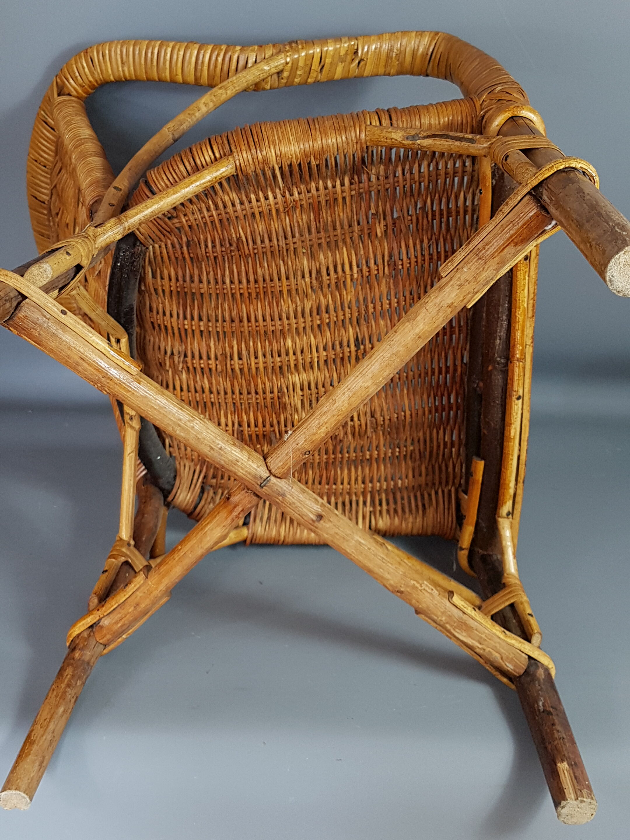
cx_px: 315
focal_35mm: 26
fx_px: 631
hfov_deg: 53.1
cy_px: 420
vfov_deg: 67.3
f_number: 1.7
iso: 100
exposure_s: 1/100
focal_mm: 4.2
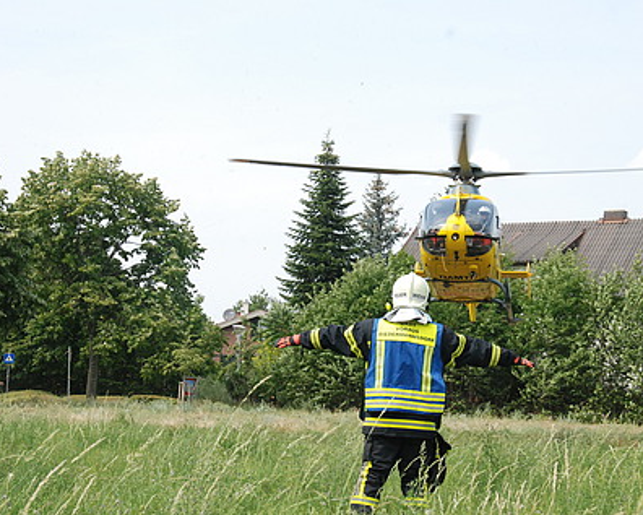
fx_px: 1675
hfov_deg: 21.7
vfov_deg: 17.5
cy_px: 258
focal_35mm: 88
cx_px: 381
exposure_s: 1/500
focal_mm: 52
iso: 800
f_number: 11
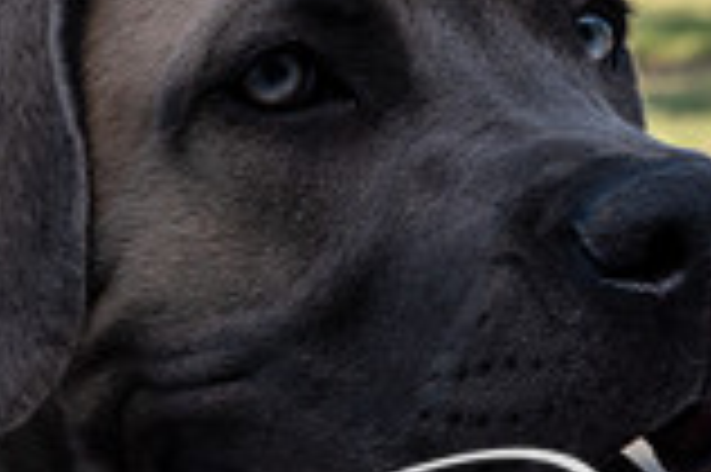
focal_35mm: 303
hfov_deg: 6.8
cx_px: -18
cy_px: 276
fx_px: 5978
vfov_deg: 4.5
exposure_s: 1/250
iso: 220
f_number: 8
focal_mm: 55
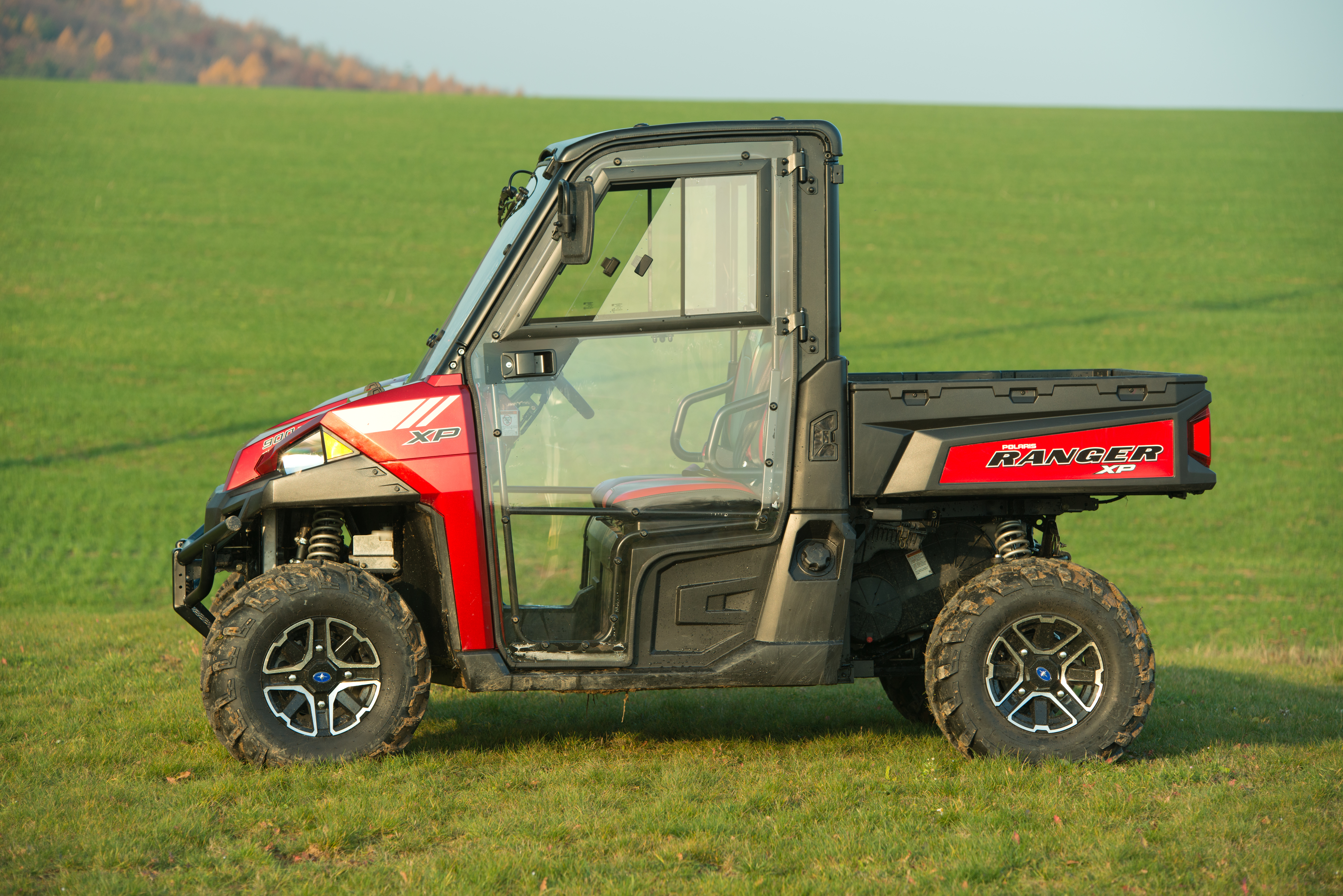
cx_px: 672
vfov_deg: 9.8
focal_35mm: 140
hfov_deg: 14.6
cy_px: 448
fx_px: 5224
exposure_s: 1/100
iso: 250
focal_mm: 140
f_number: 5
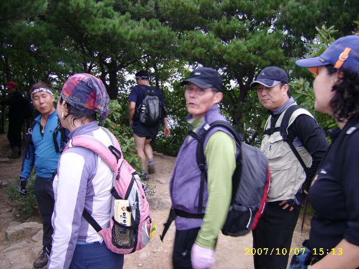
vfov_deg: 40.7
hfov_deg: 52.6
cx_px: 180
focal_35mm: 35
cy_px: 134
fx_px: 363
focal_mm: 5.95
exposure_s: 1/30
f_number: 2.8
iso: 100
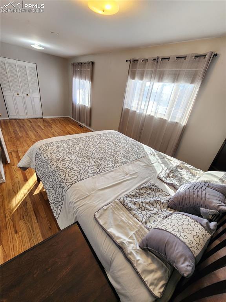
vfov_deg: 106.2
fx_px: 113
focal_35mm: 13
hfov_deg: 89.9
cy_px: 151
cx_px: 113
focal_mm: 2.2
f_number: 2.2
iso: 125
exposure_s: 1/60
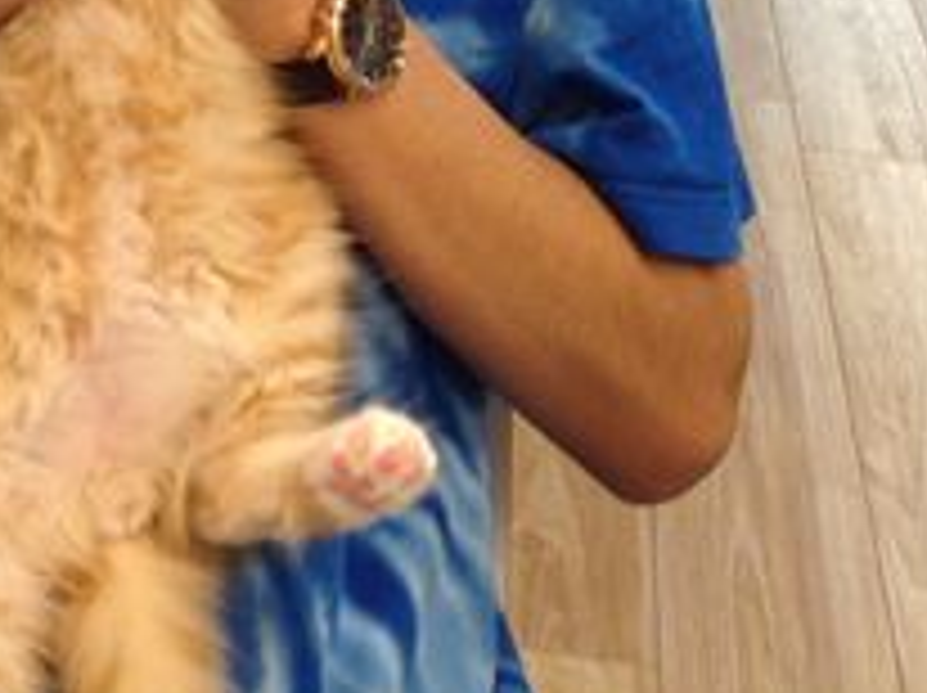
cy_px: -252
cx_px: 99
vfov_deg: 13.8
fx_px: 2728
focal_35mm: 102
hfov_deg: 19.0
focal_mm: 4.28
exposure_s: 1/40
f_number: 2.4
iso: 50
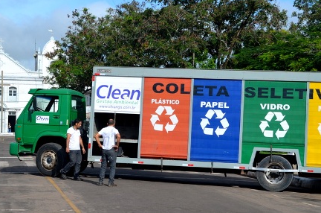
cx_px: 144
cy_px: 117
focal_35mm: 80
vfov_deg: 17.0
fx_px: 712
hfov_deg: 25.4
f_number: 8
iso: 100
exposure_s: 1/250
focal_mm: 36
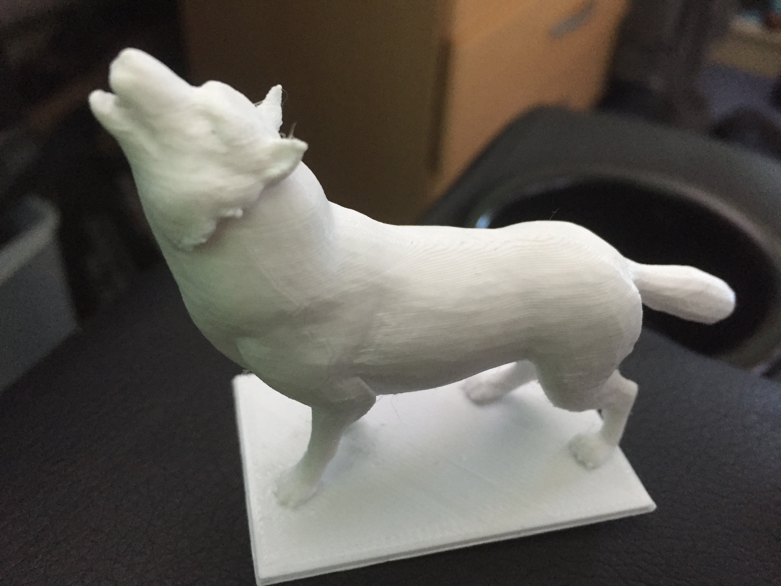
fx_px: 654
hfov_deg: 61.7
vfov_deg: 48.2
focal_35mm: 29
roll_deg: -3.1
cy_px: 293
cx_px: 390
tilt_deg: -41.8
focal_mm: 4.15
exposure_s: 1/25
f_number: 2.2
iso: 250
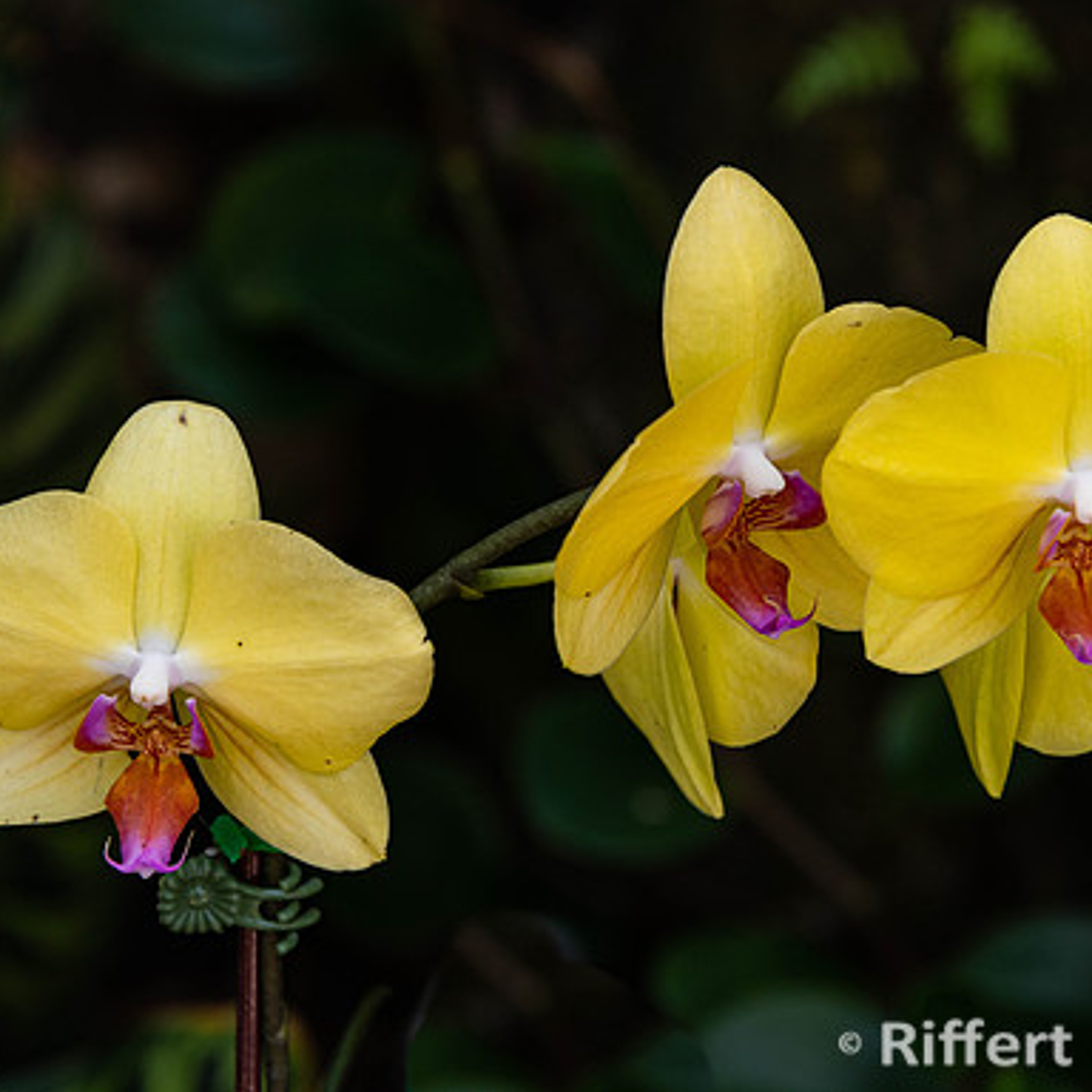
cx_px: 648
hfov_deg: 8.0
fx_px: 7780
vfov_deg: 8.0
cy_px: 545
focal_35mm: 218
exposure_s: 1/160
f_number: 8
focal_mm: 170
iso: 450
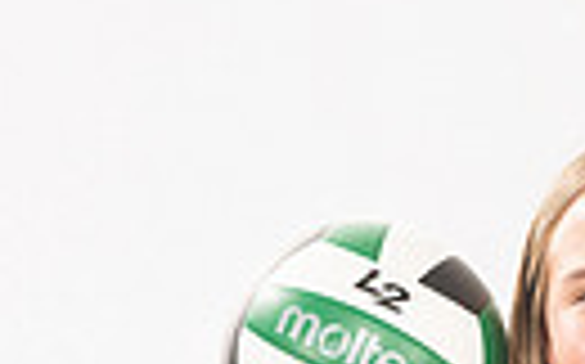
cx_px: 590
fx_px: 2931
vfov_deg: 6.7
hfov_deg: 11.3
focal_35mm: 184
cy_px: 908
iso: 640
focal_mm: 52
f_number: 7.1
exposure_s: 1/400
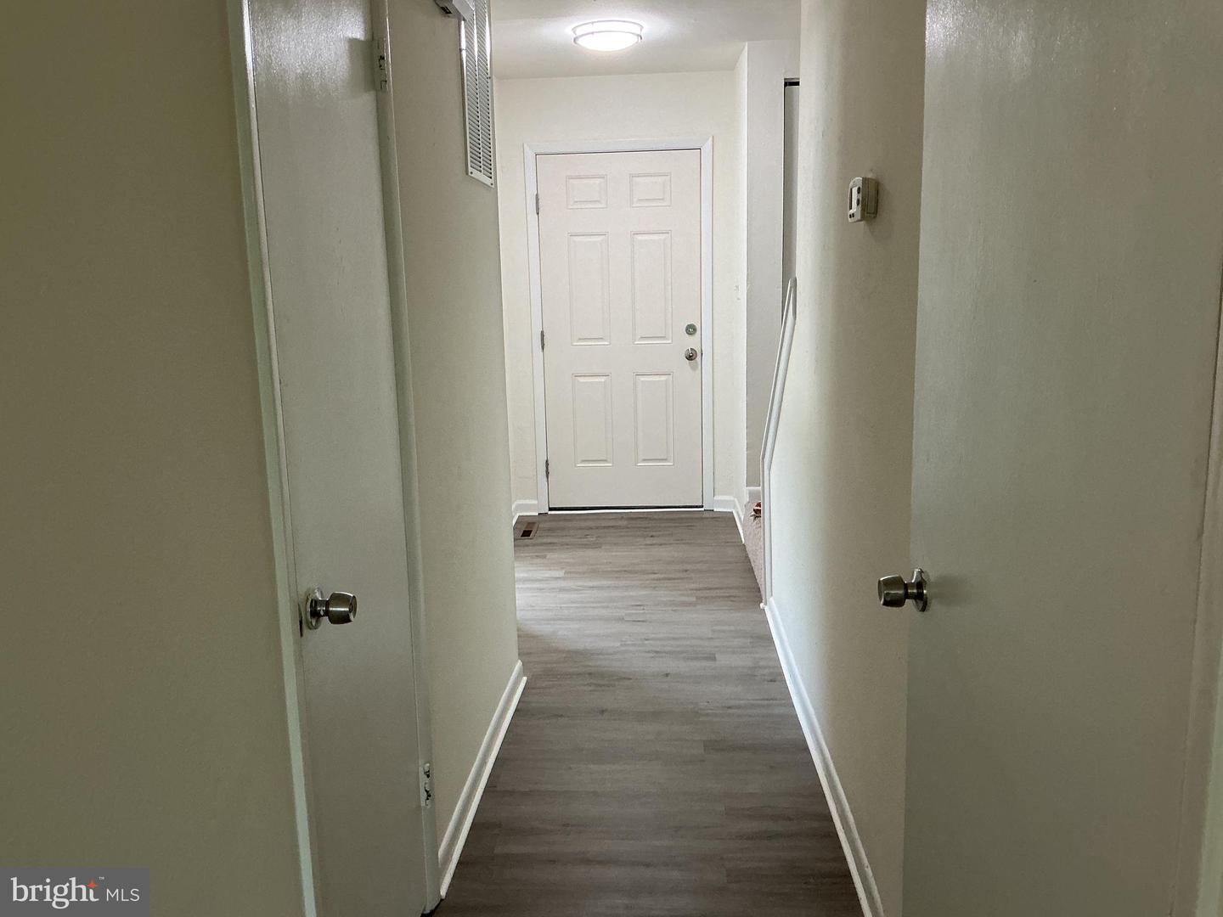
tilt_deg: -10.2
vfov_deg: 48.2
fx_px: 1025
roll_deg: +2.1
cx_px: 612
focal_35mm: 29
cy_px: 458
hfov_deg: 61.7
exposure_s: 1/60
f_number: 1.8
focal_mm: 3
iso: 100
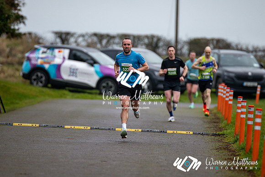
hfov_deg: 4.6
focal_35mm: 450
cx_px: 132
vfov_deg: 3.1
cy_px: 88
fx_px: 3310
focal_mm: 300
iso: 280
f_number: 2.8
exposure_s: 1/1600
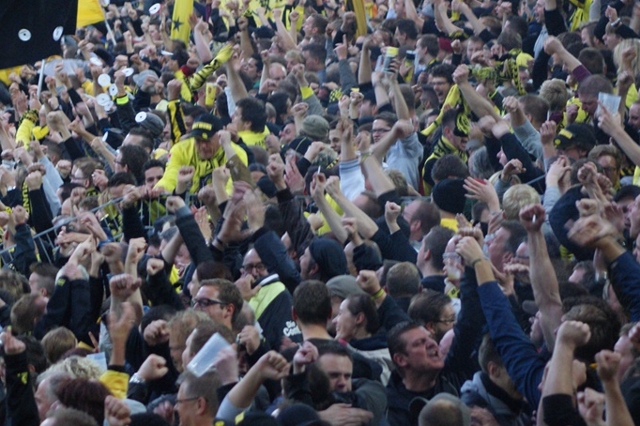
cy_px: 236
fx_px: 4300
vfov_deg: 5.7
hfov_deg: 8.5
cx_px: 186
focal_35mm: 242
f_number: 5
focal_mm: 110
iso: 800
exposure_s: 1/80
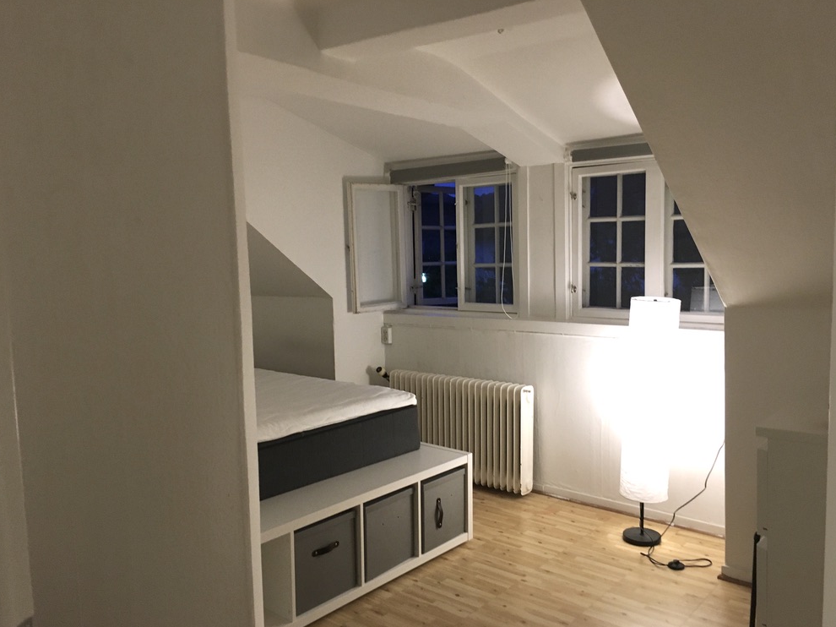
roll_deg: +0.9
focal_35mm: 30
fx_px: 724
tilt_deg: -5.9
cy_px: 322
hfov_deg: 60.0
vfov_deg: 46.8
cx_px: 428
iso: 160
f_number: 2.2
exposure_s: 1/33
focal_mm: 4.15
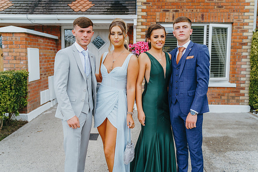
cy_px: 80
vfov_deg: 39.9
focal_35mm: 33
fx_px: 237
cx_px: 129
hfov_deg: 57.1
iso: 400
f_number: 2.8
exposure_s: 1/2000
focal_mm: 30
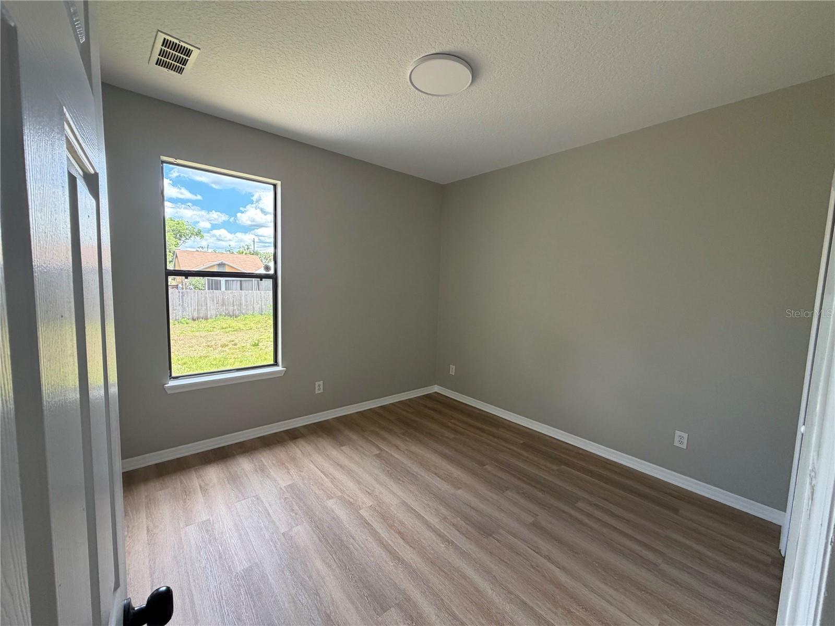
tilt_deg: -5.8
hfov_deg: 102.1
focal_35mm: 14
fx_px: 338
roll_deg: -1.6
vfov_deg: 85.7
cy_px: 313
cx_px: 418
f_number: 2.2
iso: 160
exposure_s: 1/121
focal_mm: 2.22
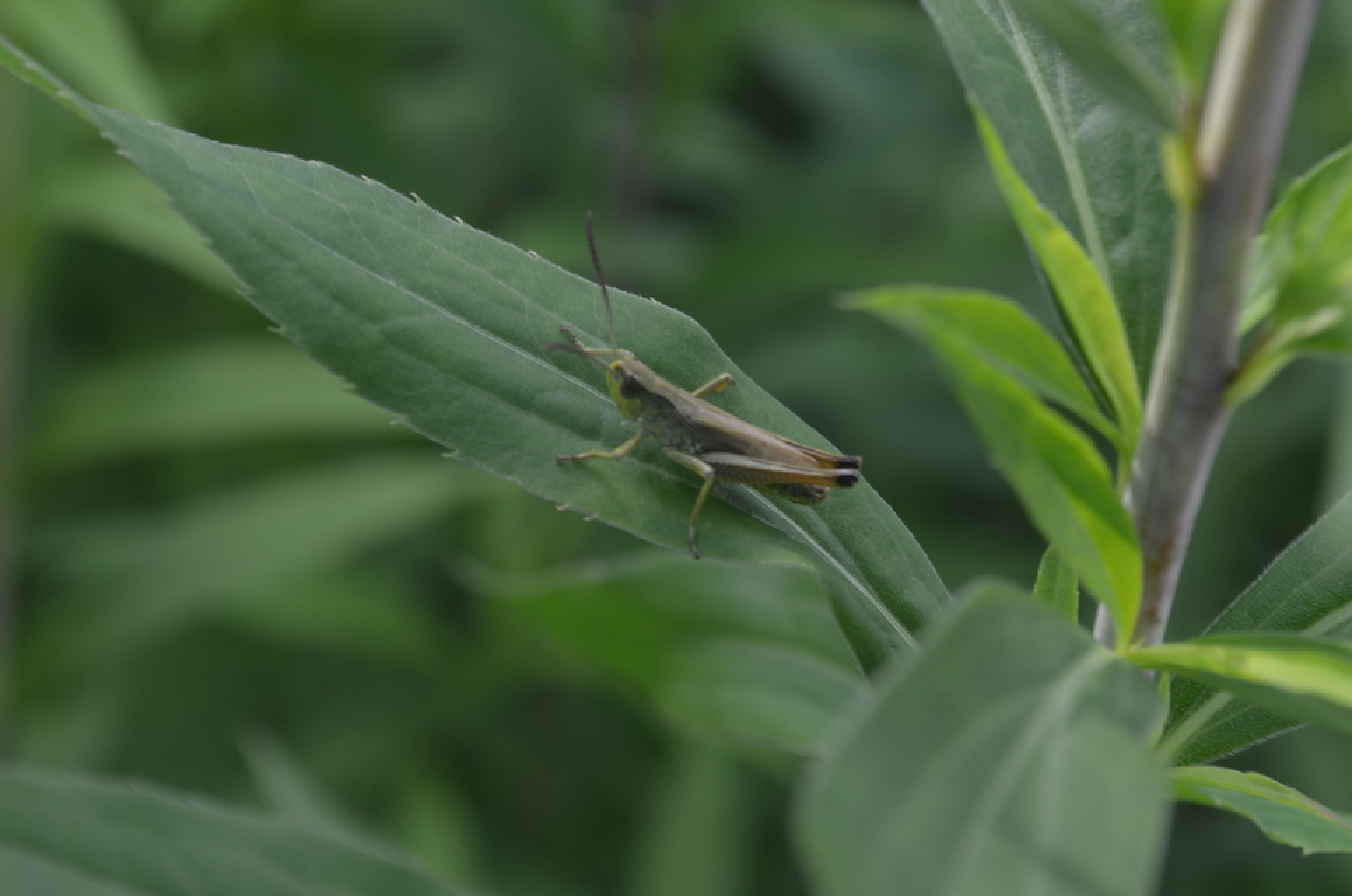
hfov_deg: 24.7
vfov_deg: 16.5
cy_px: 448
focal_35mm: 82
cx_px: 676
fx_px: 3092
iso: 200
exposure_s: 1/60
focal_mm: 55
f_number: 8
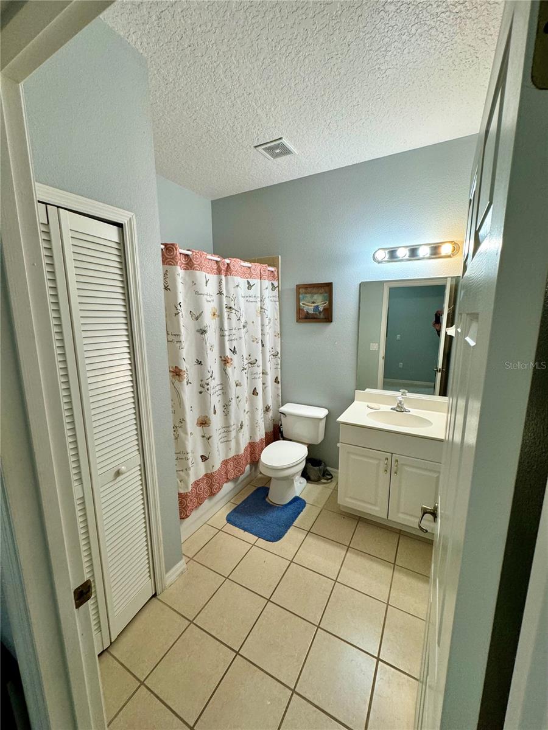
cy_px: 365
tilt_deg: -10.2
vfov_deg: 102.1
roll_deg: +1.6
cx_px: 274
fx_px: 296
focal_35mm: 14
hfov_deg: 85.7
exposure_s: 1/120
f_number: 2.2
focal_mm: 2.22
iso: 200
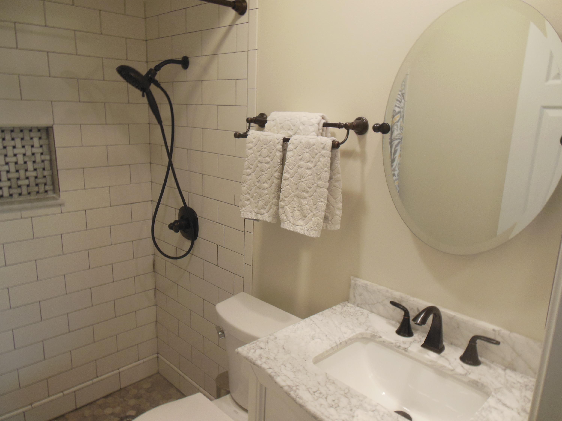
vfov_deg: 54.9
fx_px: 406
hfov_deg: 69.4
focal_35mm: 25
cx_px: 281
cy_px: 210
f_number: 3.2
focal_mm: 4.5
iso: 125
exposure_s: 1/30
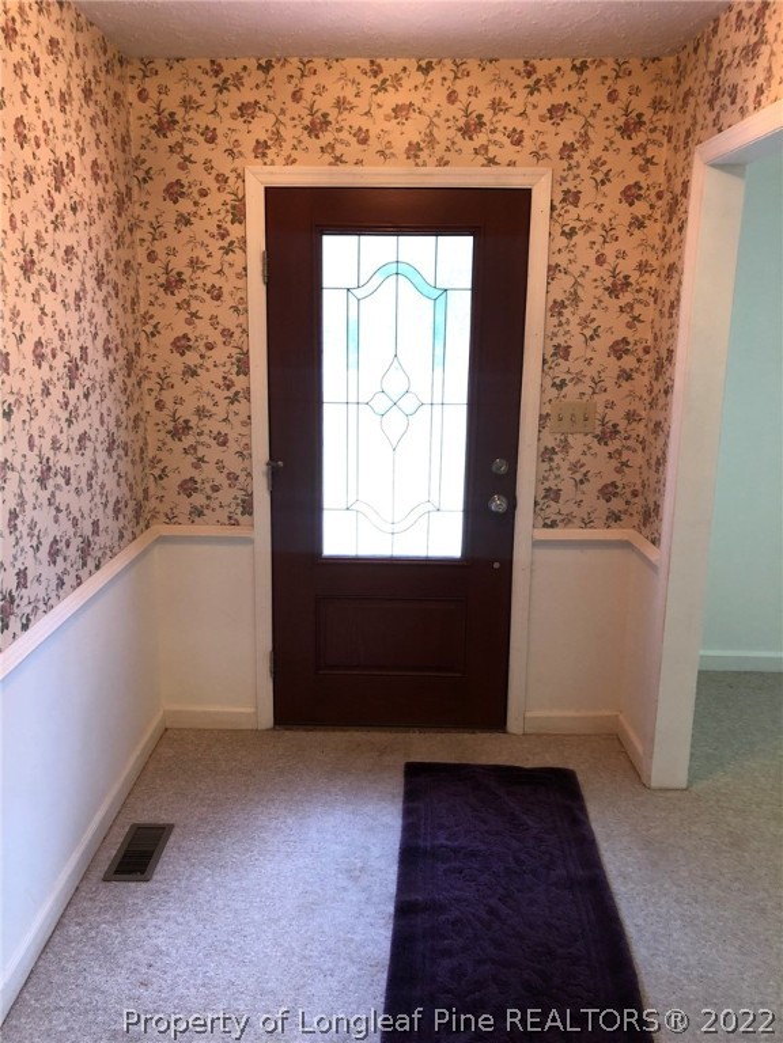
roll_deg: -0.7
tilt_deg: -11.3
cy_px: 522
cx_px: 392
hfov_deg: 49.7
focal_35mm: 28
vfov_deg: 63.4
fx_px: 844
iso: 50
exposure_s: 1/15
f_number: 1.8
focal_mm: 4
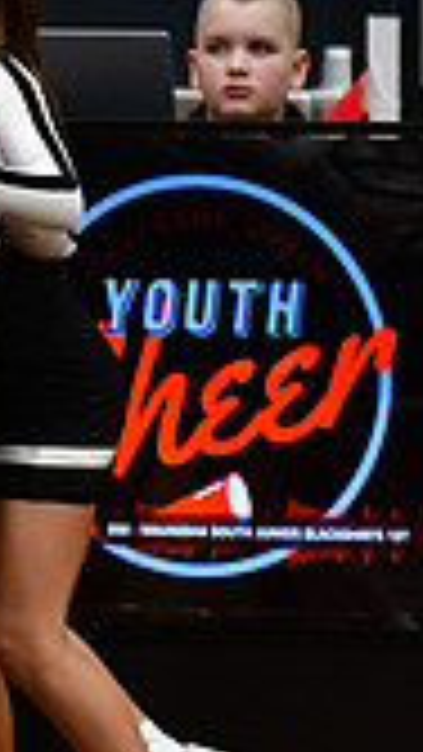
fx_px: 18455
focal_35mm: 926
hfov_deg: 1.3
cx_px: -846
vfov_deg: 2.3
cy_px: 146
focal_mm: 170
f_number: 2.8
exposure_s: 1/800
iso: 4000
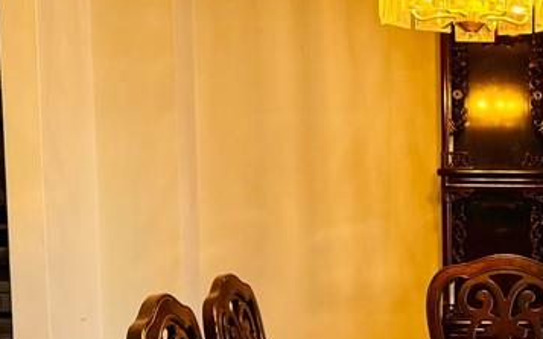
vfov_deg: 17.5
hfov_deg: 26.3
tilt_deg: -7.2
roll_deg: -0.9
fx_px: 1080
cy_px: 325
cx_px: 580
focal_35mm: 73
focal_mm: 6.76
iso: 125
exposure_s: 1/60
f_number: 1.78
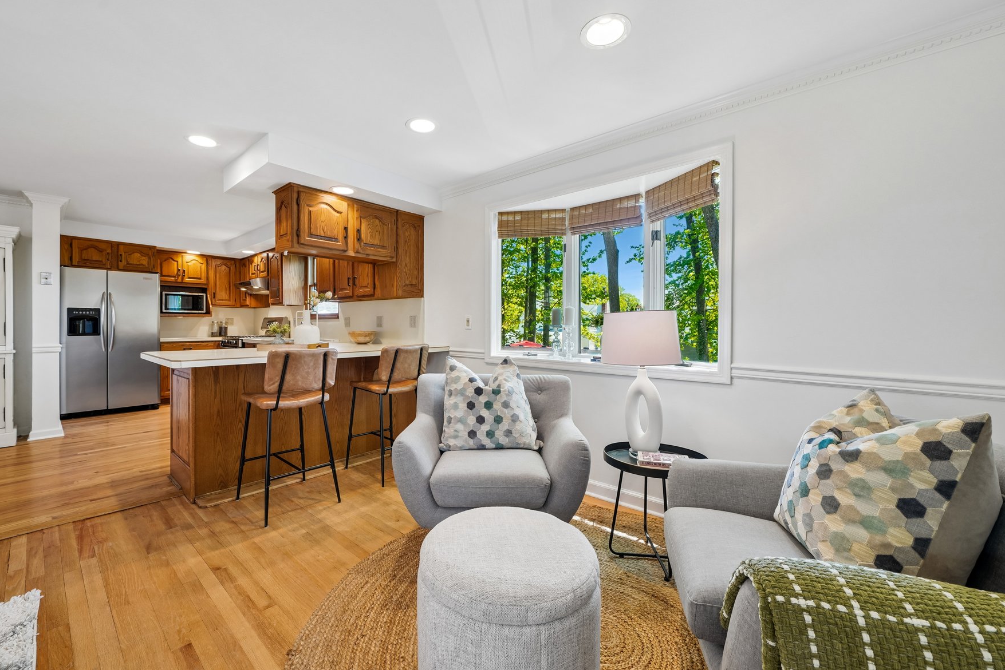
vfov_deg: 81.2
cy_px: 330
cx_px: 475
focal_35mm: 14
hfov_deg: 104.1
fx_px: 391
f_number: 8
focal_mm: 12
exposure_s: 1/15
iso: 200
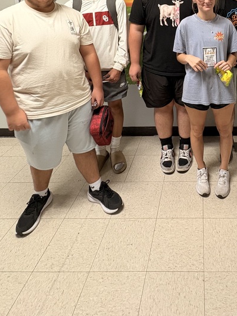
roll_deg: +1.1
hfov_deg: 47.8
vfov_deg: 56.9
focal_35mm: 27
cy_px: 36
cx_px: 198
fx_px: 247
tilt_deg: -10.1
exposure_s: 1/60
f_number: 2.2
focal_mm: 2.22
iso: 320
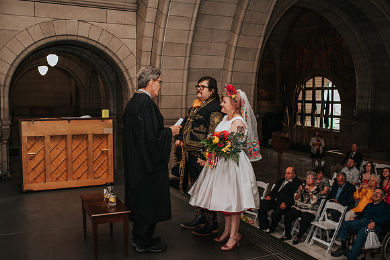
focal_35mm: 36
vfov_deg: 36.5
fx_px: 395
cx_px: 195
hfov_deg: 52.6
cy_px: 130
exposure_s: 1/200
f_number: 3.5
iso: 1000
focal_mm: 35
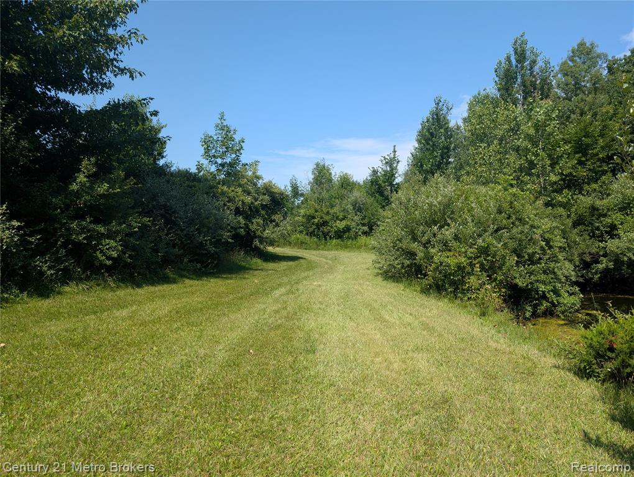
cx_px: 317
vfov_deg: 56.9
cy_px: 238
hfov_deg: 71.5
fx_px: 440
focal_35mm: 24
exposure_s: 1/926
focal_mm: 6.9
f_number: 1.68
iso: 22
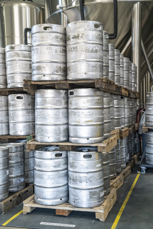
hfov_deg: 28.1
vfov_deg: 41.1
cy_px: 114
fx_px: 306
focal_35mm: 48
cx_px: 76
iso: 3200
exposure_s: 1/80
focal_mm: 48
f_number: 6.3
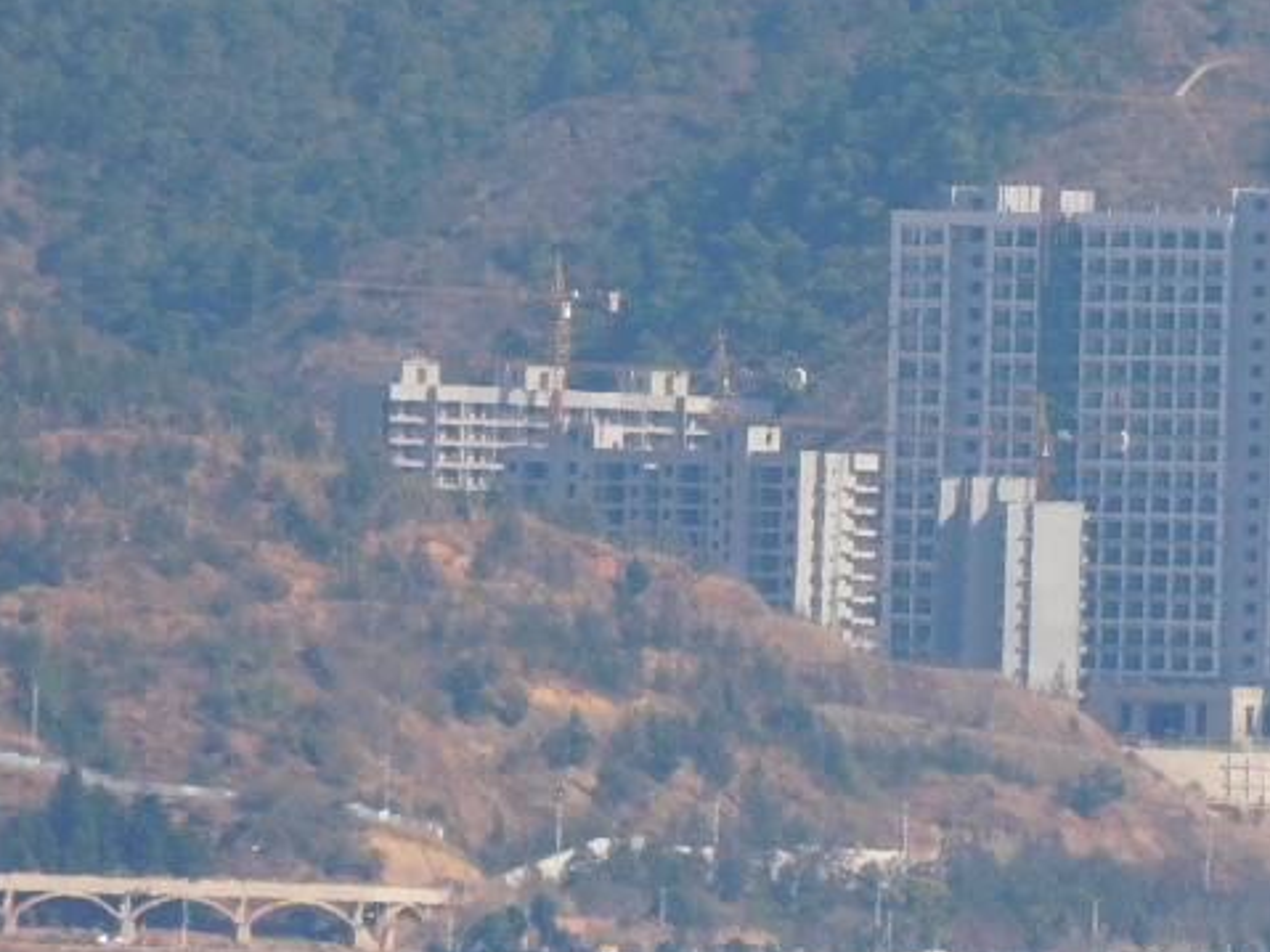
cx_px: 952
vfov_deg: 1.2
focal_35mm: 1283
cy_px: 520
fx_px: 47059
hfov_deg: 1.5
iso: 200
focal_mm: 107.5
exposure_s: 1/1000
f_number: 5.6
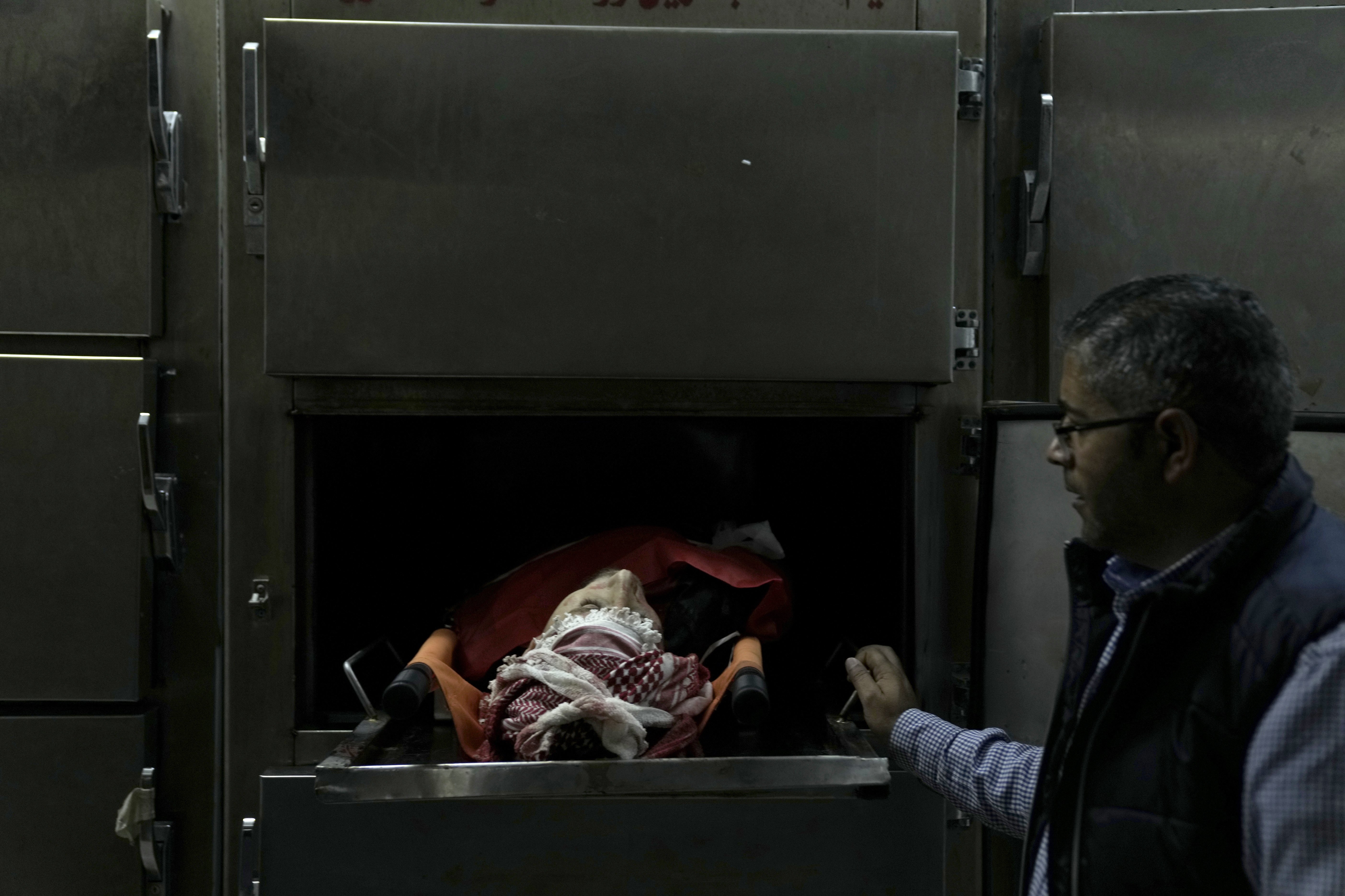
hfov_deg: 49.6
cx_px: 672
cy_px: 448
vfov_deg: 34.2
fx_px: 1457
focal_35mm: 39
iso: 1000
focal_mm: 39
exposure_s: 1/250
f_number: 2.8
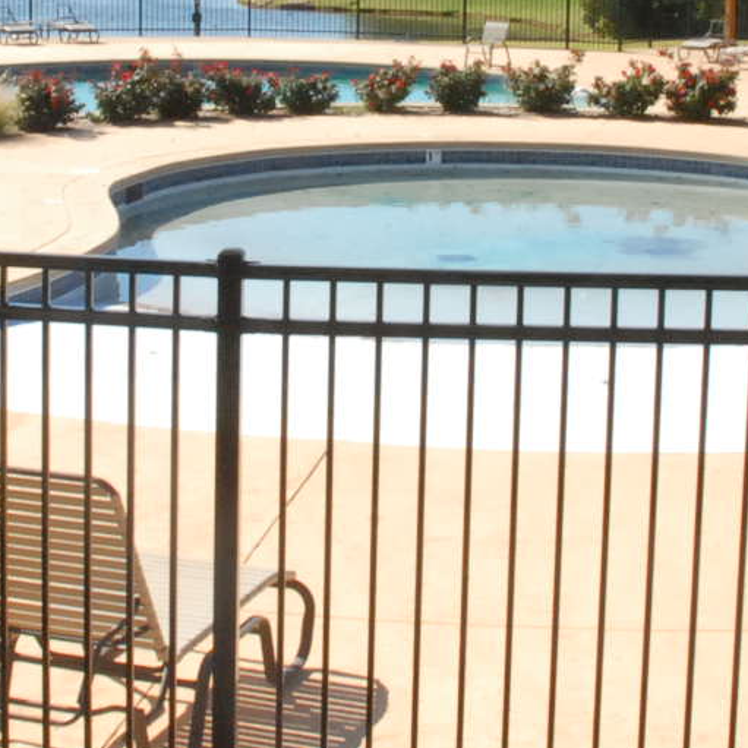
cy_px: 114
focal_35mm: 87
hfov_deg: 19.9
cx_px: 357
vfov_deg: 19.7
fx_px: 2127
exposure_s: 1/200
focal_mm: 18
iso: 1600
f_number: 22
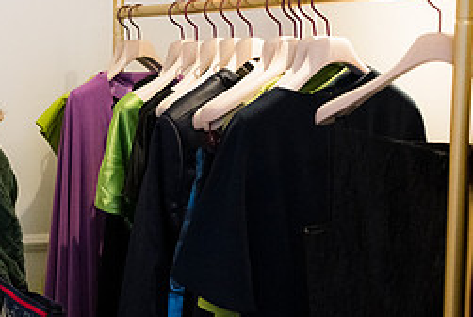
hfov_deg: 20.5
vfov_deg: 14.1
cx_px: 41
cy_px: 193
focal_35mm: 97
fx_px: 1276
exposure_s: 1/125
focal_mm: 42
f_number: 3.2
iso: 4500
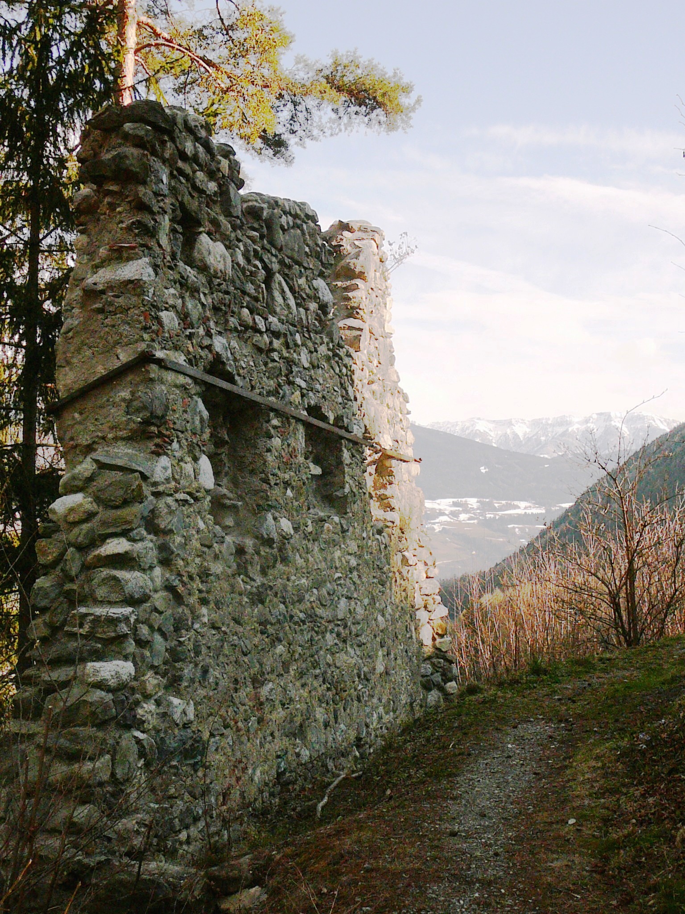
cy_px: 457
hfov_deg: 28.6
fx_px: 1346
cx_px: 342
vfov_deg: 37.5
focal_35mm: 51
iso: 80
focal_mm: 6.1
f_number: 3.1
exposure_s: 1/800
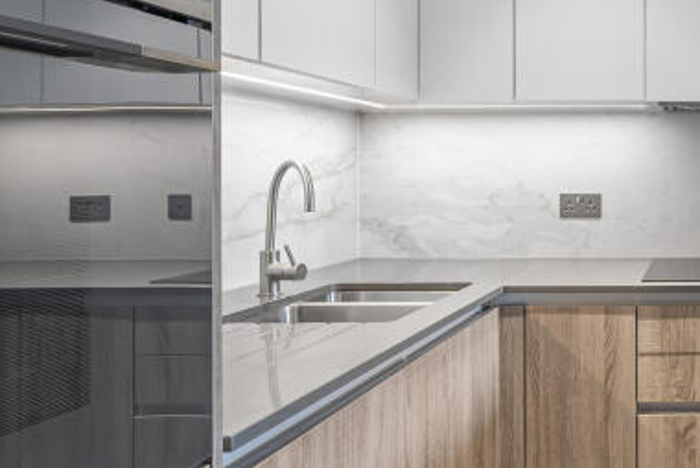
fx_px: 681
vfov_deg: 37.8
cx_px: 720
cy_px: 198
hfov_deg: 44.9
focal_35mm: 35
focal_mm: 13
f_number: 8
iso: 250
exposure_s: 1/4
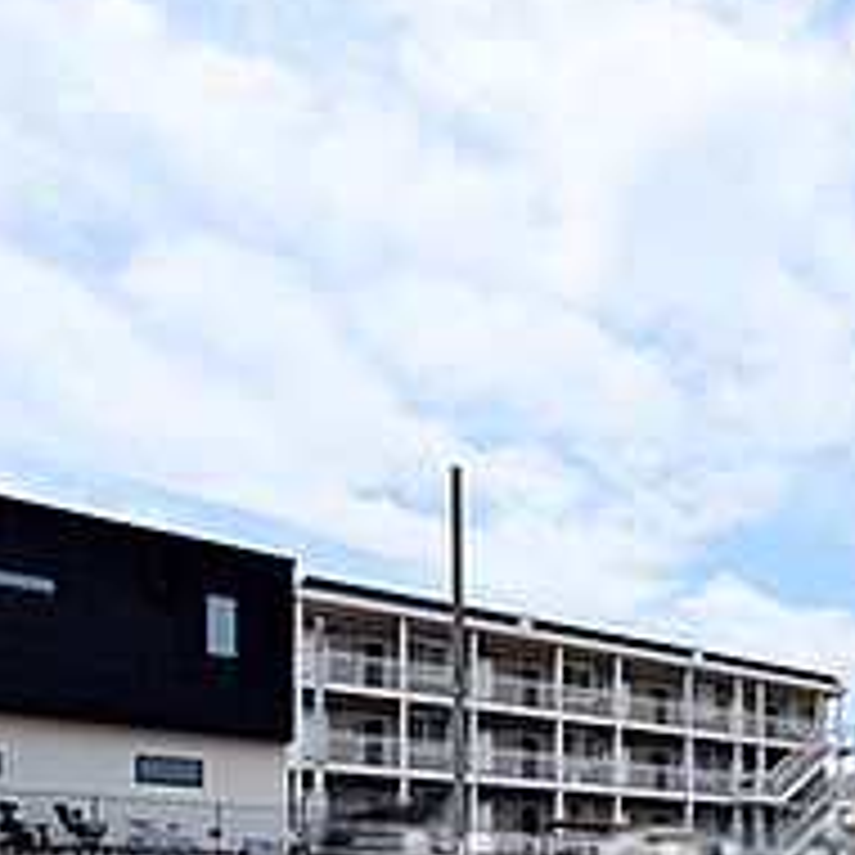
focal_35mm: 39
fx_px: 1090
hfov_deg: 38.6
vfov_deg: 37.0
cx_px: 832
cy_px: 909
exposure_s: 1/3436
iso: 51
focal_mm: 1.83
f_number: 2.2
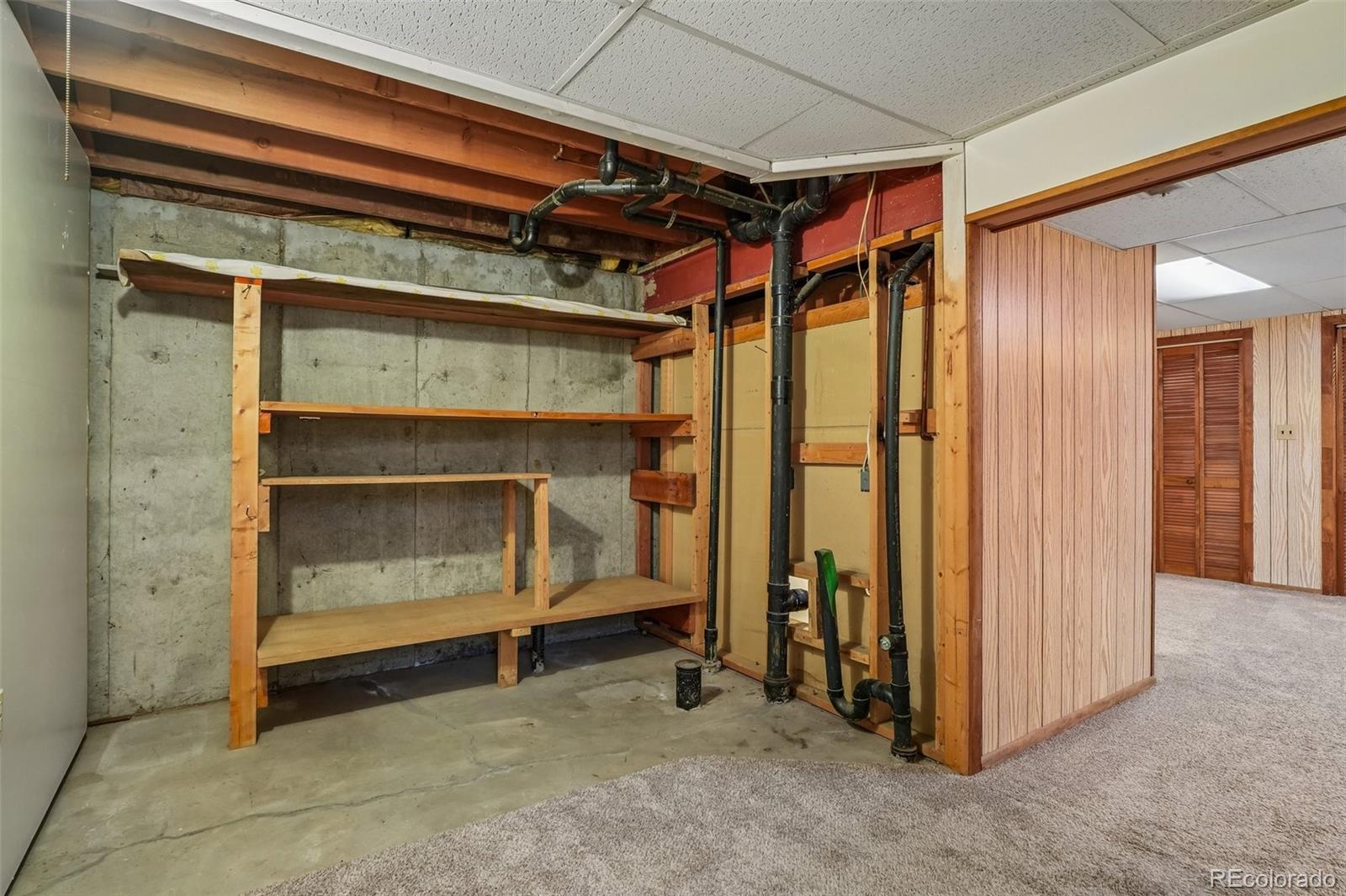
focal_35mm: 16
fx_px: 617
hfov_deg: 95.0
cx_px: 673
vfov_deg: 72.0
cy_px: 448
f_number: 8
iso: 500
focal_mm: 11
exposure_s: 1/1.43
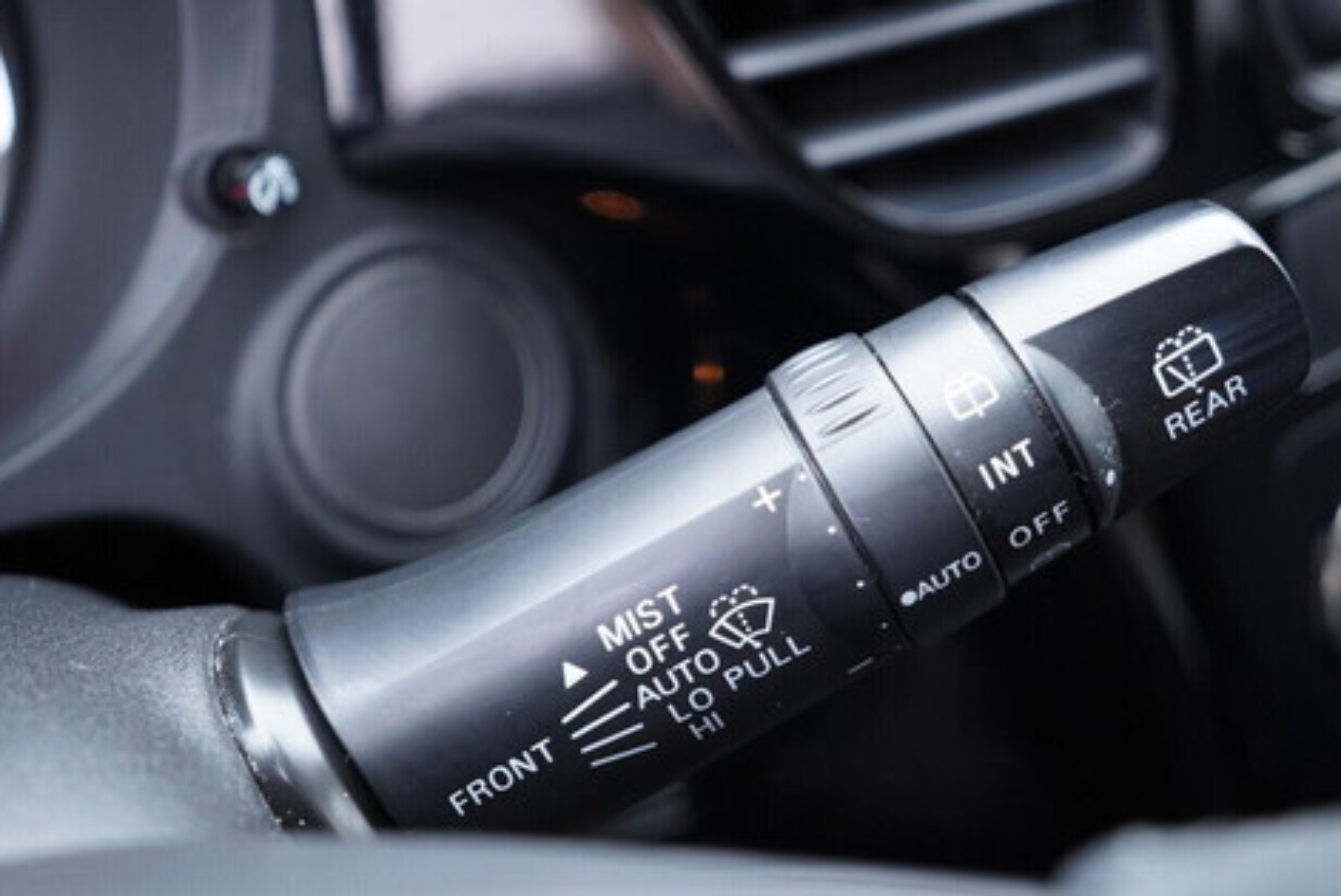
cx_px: 652
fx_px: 1566
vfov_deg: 31.9
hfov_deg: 46.4
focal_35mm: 42
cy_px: 397
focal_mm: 24
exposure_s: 1/40
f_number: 2.8
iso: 800
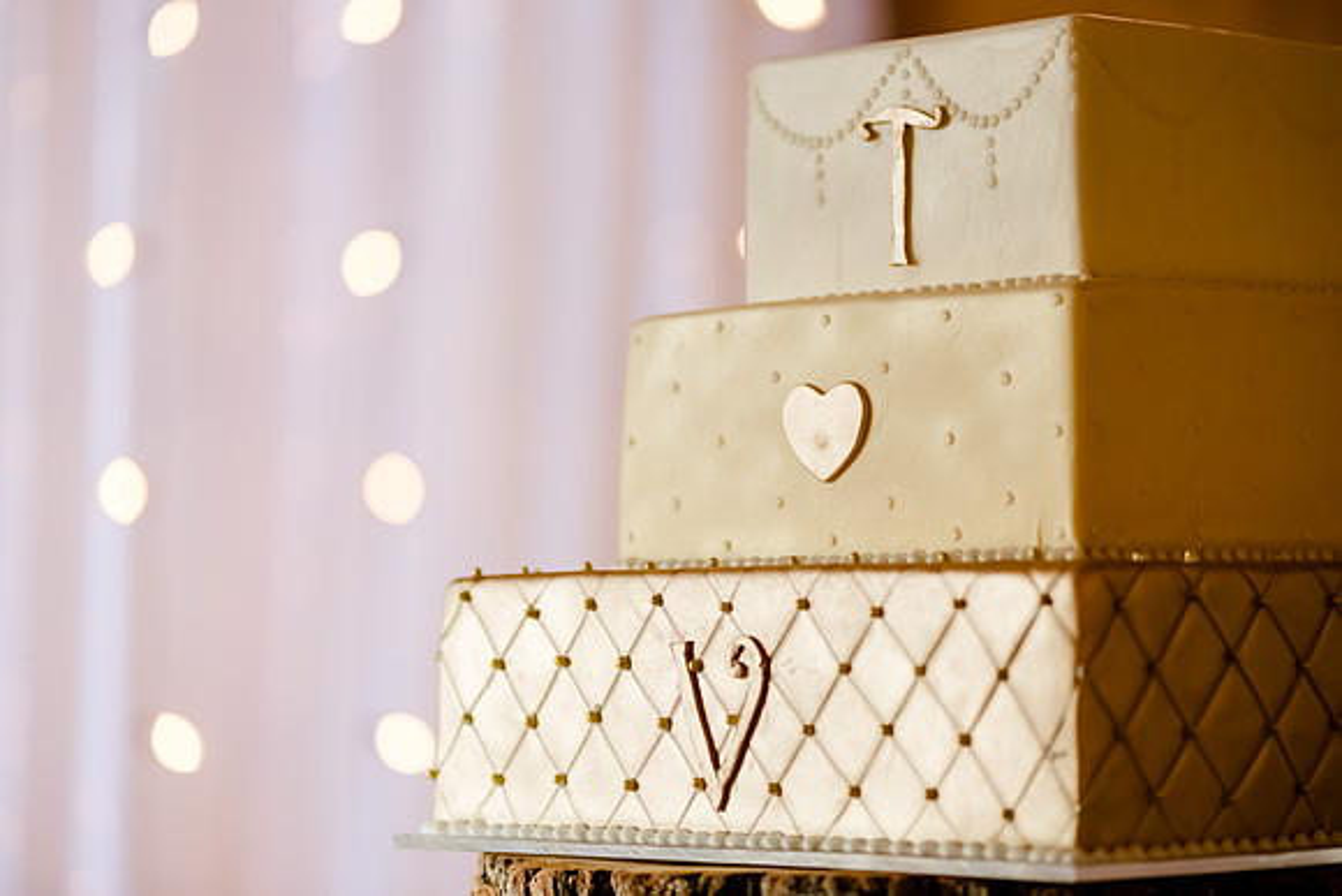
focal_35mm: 112
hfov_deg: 18.3
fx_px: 4167
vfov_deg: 12.3
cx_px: 670
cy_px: 444
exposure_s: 1/500
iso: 2000
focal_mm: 105
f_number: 3
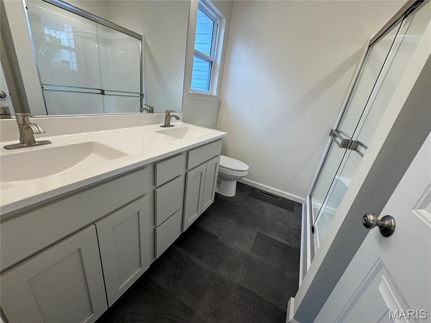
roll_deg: -9.2
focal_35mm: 14
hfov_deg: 102.1
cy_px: 162
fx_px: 174
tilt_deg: -21.0
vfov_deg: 85.7
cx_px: 216
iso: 100
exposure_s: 1/120
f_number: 2.2
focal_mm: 2.22
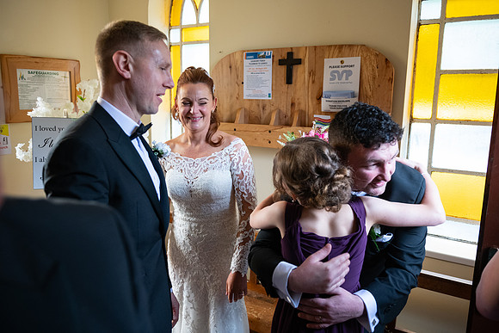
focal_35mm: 28
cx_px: 250
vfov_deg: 46.4
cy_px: 166
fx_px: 388
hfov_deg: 65.5
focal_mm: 28
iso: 1250
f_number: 3.5
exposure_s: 1/160
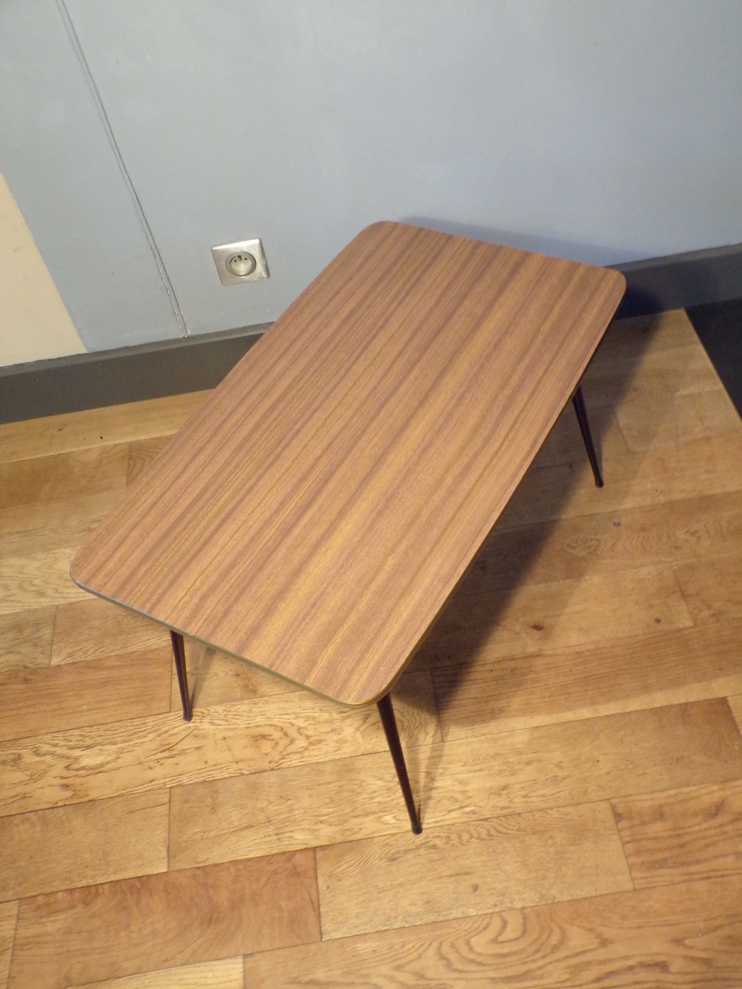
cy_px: 494
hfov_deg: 44.2
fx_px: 915
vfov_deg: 56.8
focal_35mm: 32
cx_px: 371
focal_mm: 5.8
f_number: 3.2
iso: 466
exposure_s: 1/17
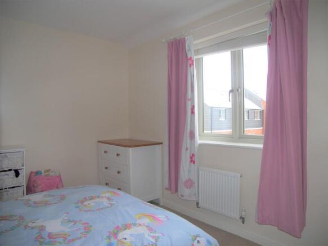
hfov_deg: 67.3
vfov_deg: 53.0
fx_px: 246
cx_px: 164
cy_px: 123
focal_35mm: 26
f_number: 2.8
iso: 50
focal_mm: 5.5
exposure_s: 1/30
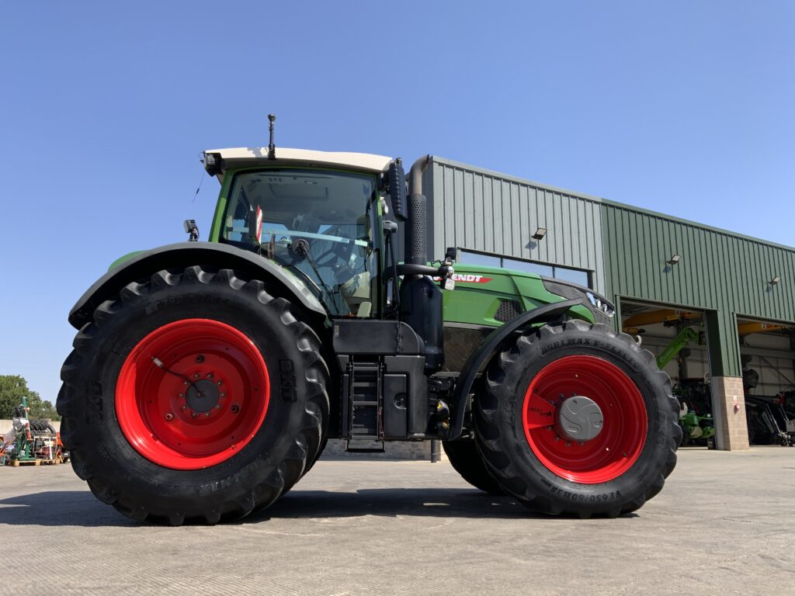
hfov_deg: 61.7
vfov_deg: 48.2
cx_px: 398
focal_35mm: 29
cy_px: 298
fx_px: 666
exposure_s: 1/1168
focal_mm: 3
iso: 16
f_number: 1.8
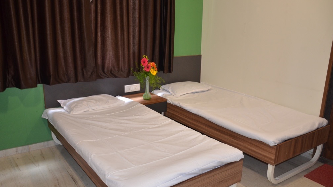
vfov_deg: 36.7
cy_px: 98
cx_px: 164
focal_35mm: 32
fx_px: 283
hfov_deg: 61.0
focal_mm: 20
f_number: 3.5
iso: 800
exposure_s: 1/60
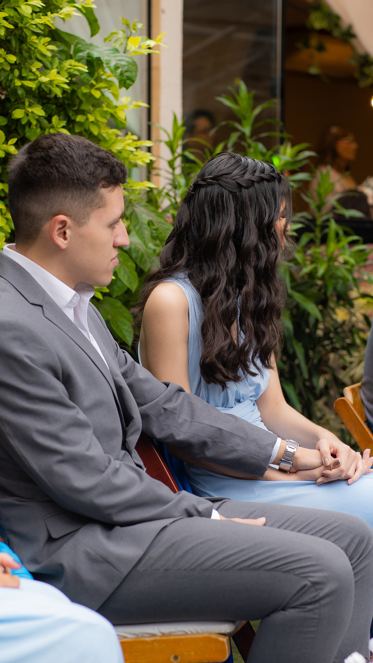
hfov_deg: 13.6
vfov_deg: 23.9
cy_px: 330
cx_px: 200
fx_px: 1565
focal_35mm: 89
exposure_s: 1/640
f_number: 2.5
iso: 500
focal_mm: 56
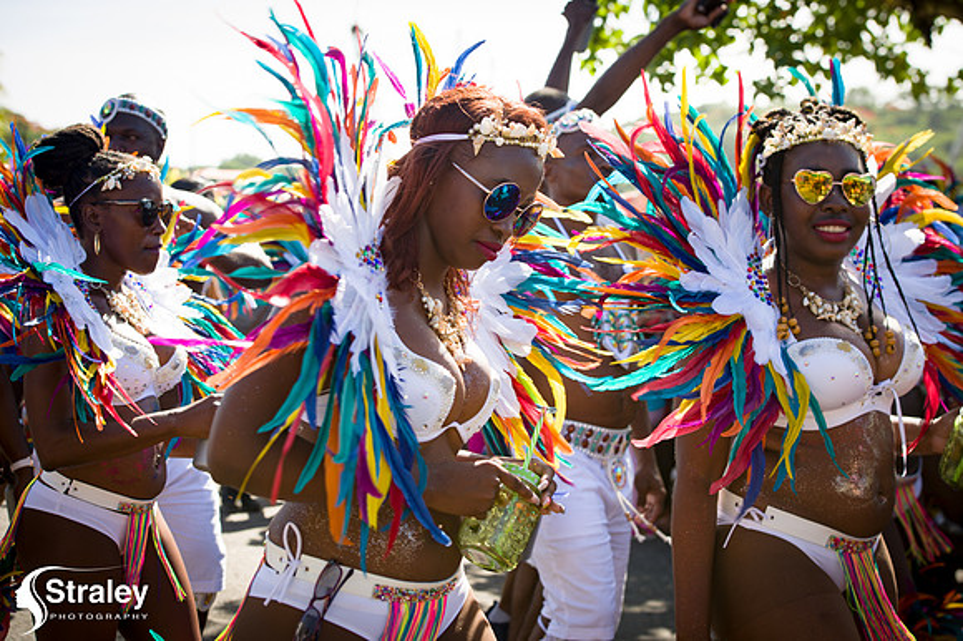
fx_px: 1871
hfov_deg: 28.9
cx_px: 482
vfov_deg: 19.4
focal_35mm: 70
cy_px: 320
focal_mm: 70
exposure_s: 1/200
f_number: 6.3
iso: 100
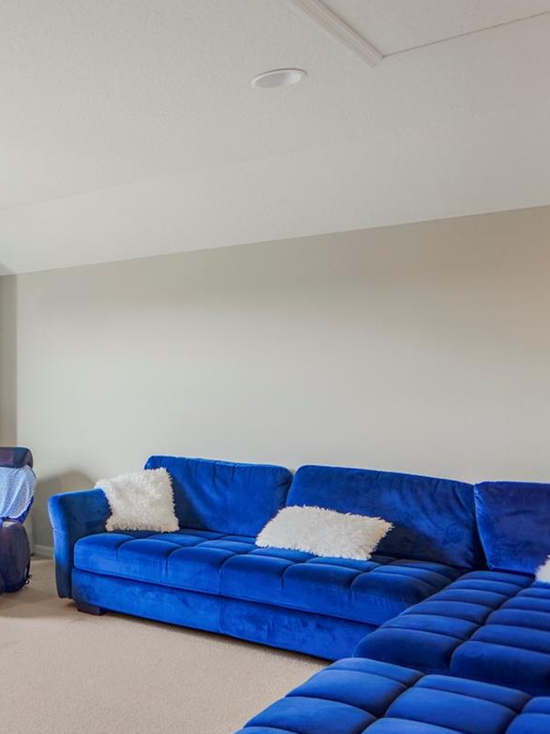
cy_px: 369
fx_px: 742
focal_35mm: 35
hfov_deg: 34.5
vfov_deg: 52.6
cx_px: -70
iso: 100
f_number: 2
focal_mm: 12
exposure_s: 1/30
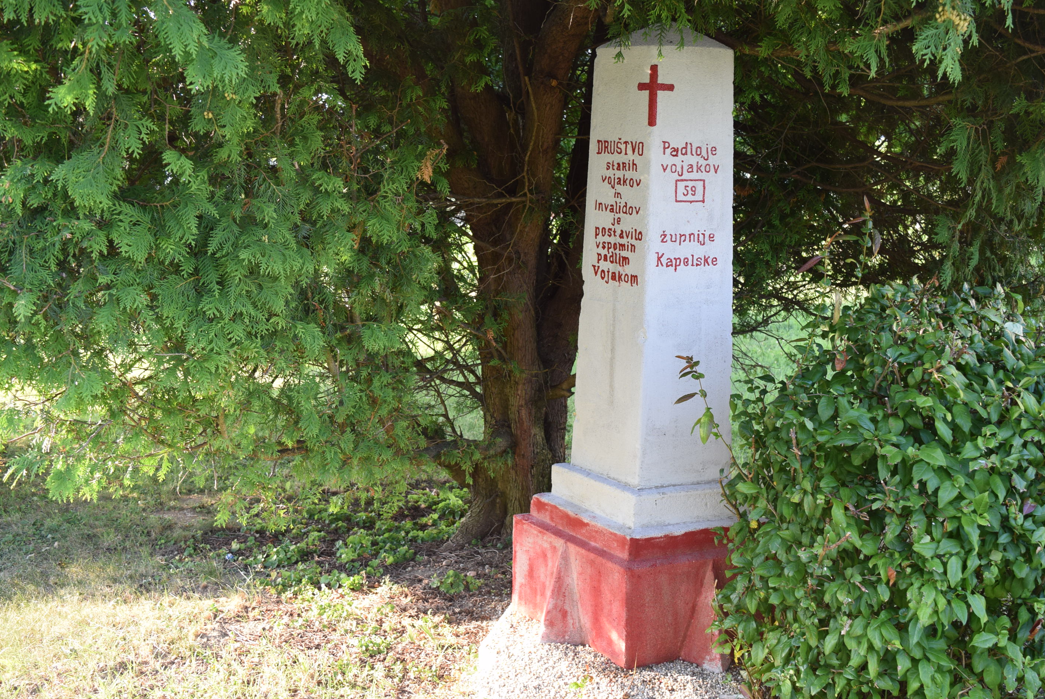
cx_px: 545
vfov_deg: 37.9
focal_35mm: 35
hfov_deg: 54.4
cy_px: 355
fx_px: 1017
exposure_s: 1/125
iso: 400
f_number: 5.6
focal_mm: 22
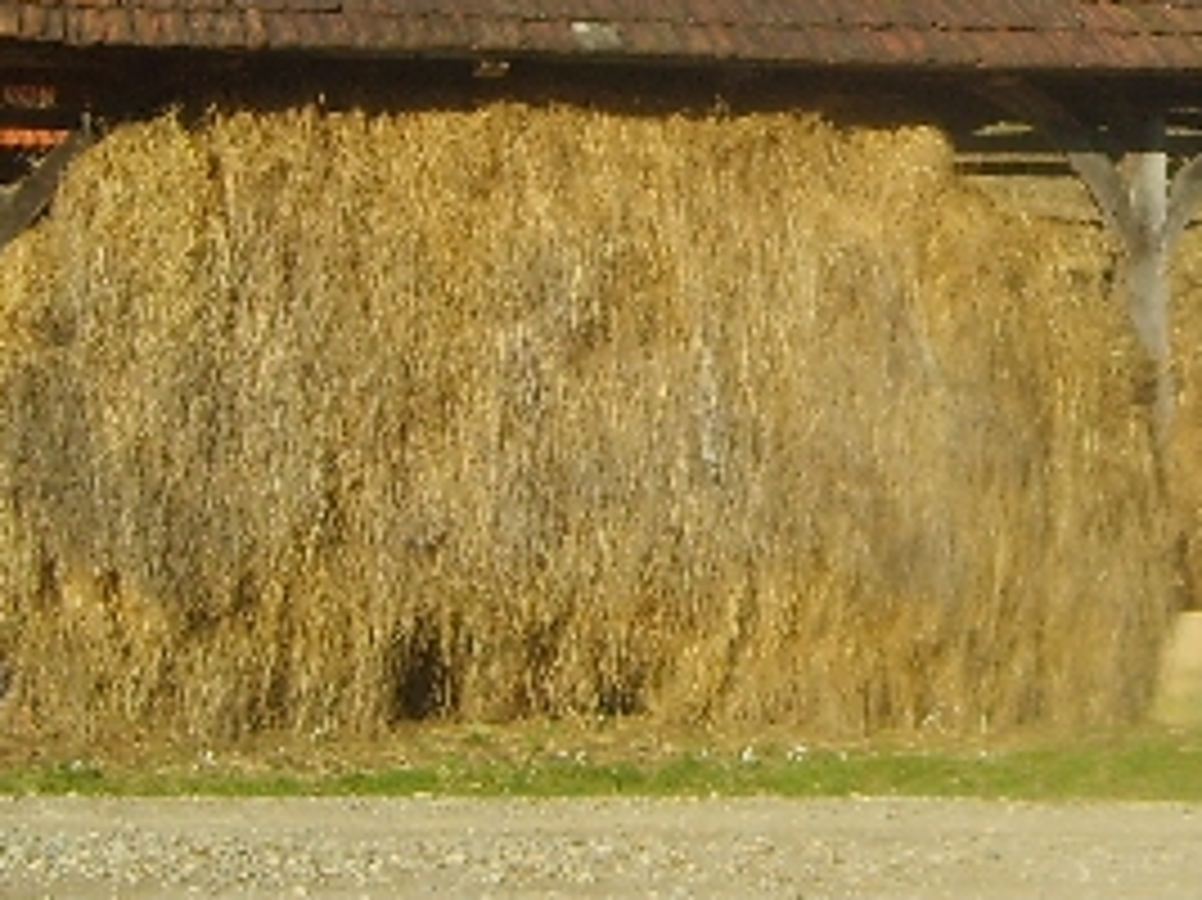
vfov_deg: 14.0
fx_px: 3644
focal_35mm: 105
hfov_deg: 18.4
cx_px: 1112
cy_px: 122
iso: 50
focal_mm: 5.8
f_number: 2.8
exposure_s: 1/1000
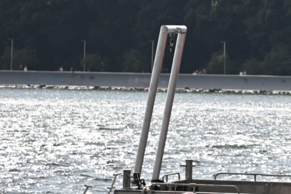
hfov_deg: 3.4
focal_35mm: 599
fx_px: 4842
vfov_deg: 2.3
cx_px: 577
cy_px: 55
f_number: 4
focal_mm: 120
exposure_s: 1/1250
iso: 100
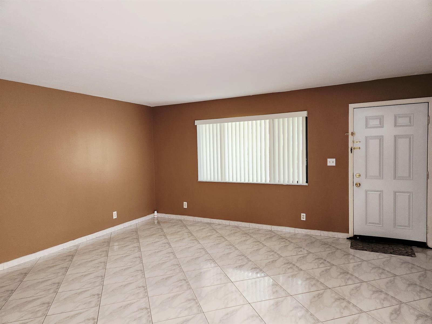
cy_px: 162
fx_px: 287
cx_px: 216
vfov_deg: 58.9
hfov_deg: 73.9
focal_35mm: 23
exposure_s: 1/120
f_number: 1.8
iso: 500
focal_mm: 5.4
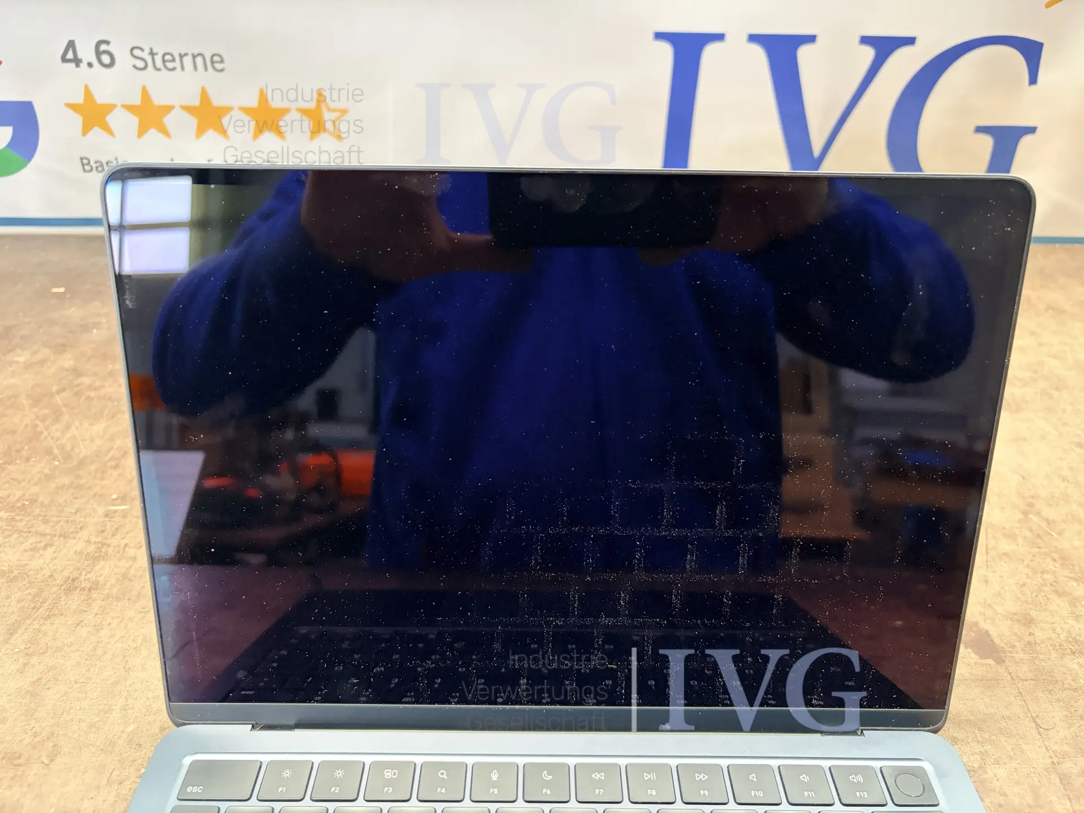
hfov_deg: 67.3
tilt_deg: -30.7
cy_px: 406
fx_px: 814
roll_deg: -0.8
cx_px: 542
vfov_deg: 53.1
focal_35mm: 26
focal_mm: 5.96
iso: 640
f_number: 1.6
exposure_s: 1/38
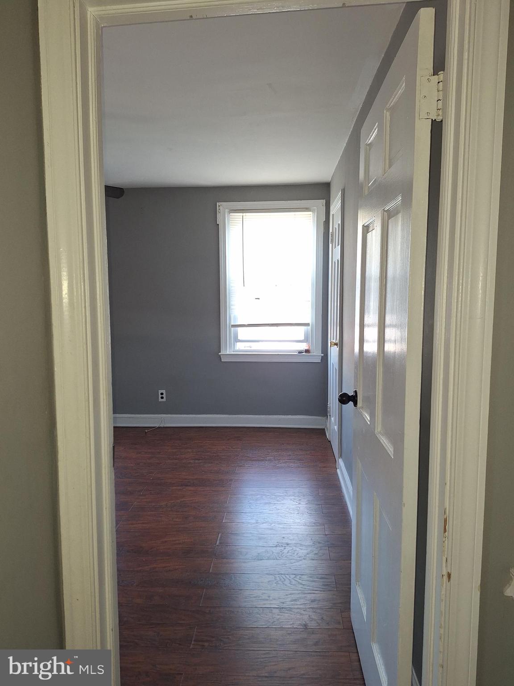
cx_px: 257
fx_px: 455
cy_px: 343
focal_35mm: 23
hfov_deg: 58.9
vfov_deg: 73.9
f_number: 1.8
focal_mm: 5.54
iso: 80
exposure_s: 1/40
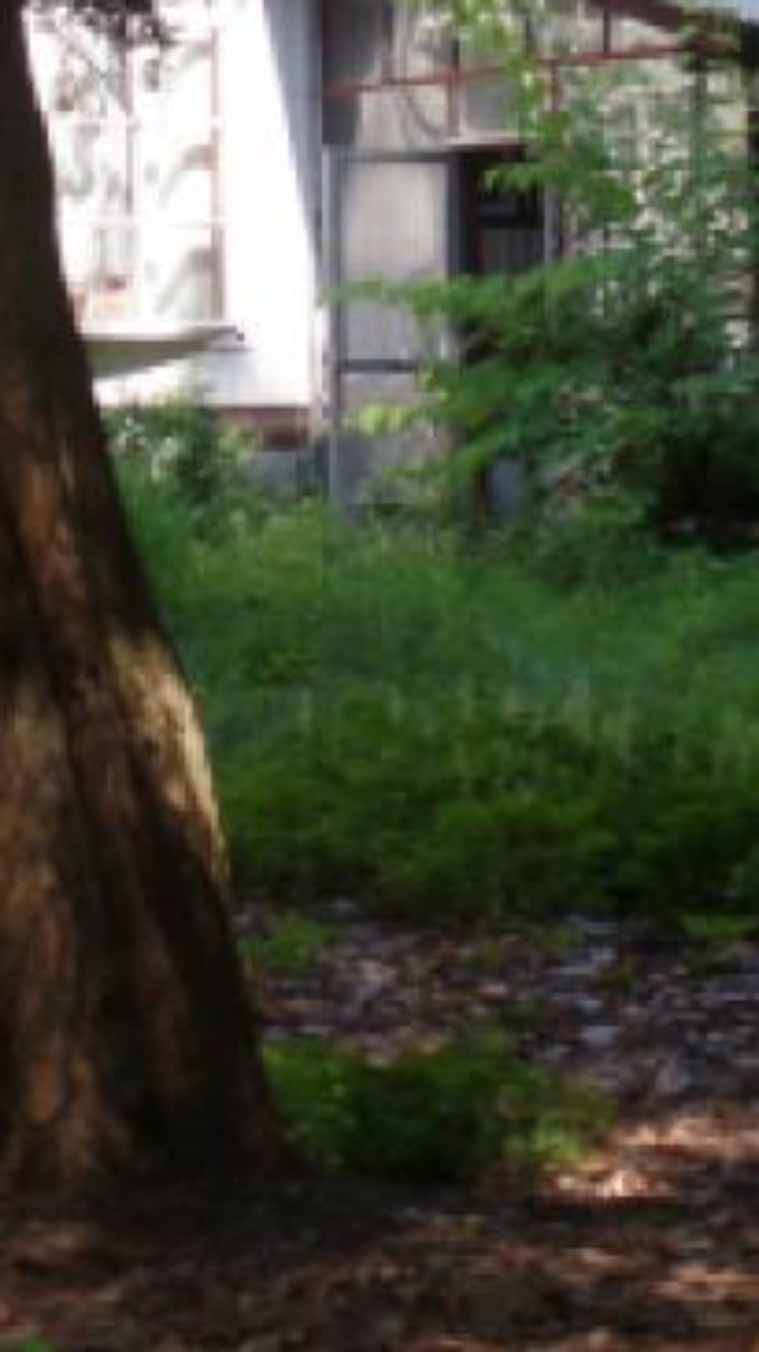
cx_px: 322
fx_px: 5695
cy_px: -65
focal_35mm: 159
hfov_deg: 7.6
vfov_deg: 13.3
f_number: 3.4
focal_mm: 9.2
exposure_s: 1/125
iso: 80
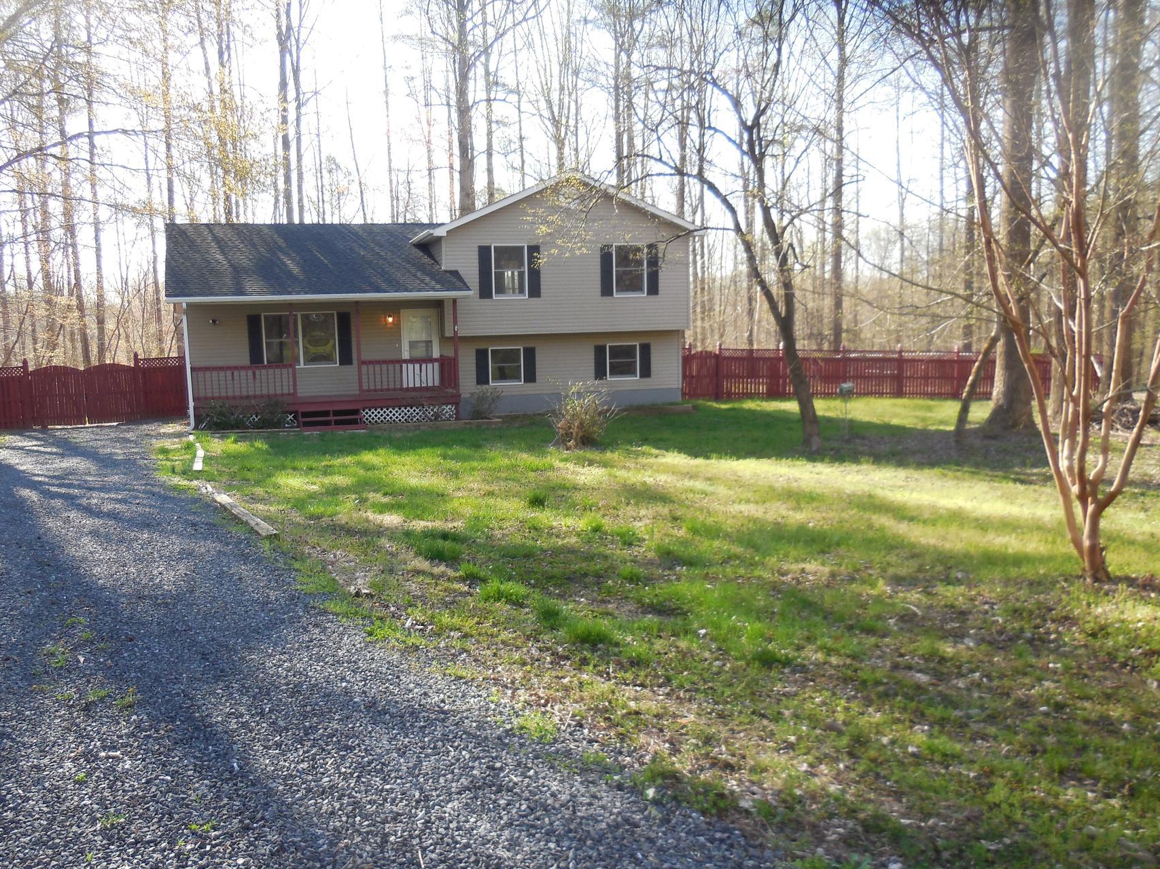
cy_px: 500
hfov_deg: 59.7
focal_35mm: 30
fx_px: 1005
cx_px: 495
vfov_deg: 46.6
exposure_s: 1/200
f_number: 3.1
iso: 125
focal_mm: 4.5
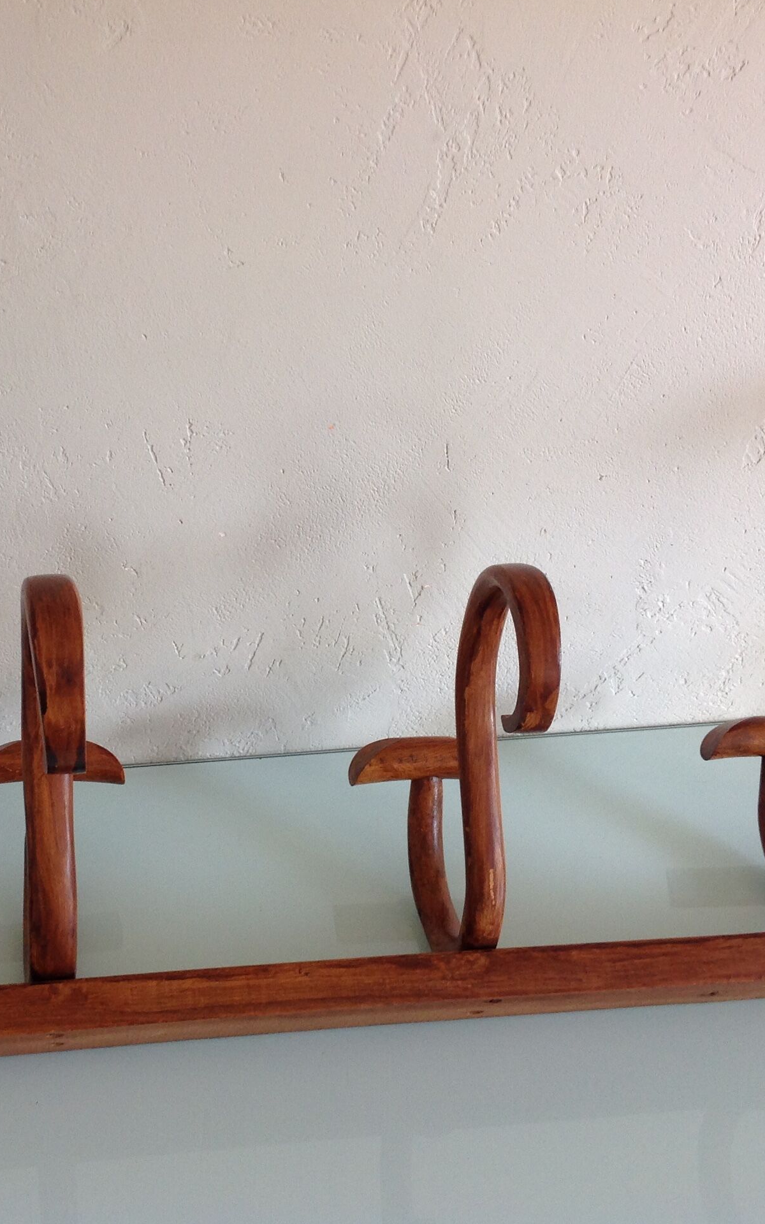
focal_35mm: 50
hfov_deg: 25.6
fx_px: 1668
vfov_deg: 40.3
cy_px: 608
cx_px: 228
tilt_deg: -35.7
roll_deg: -2.9
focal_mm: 4.28
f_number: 2.4
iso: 64
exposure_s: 1/60
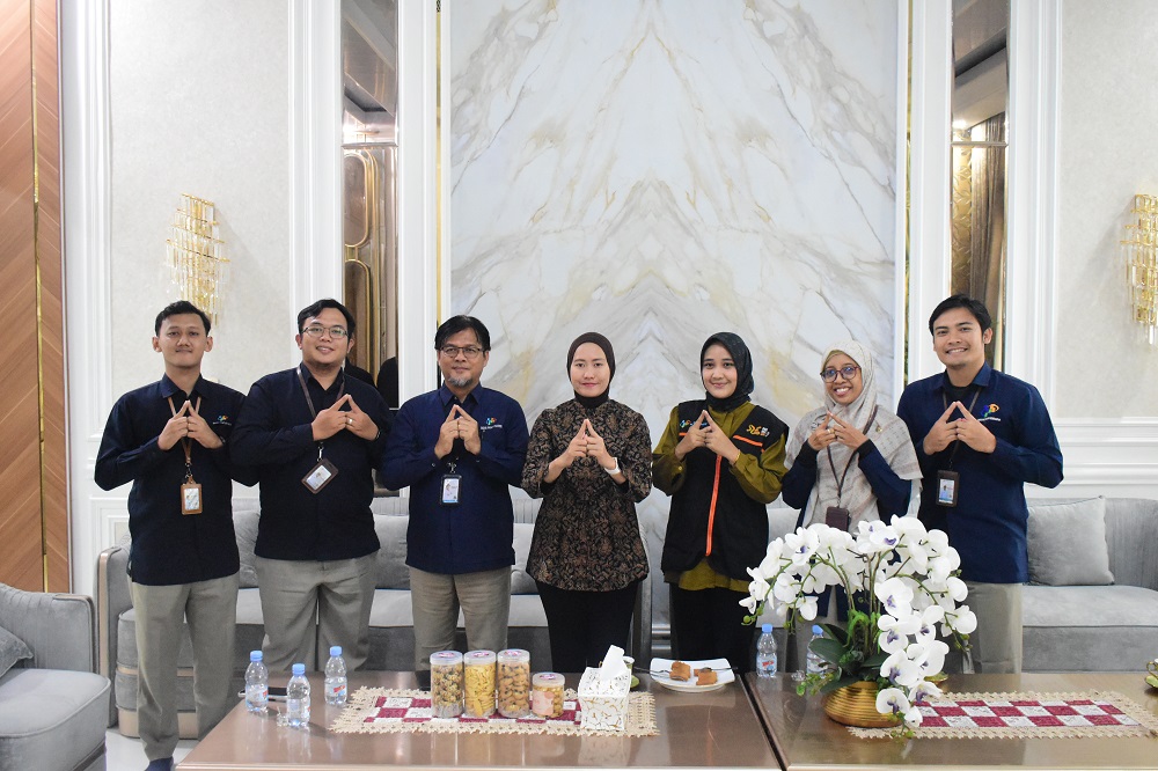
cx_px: 579
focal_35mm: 34
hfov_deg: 55.1
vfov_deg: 38.3
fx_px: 1109
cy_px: 386
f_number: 5
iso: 6400
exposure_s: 1/60
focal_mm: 23
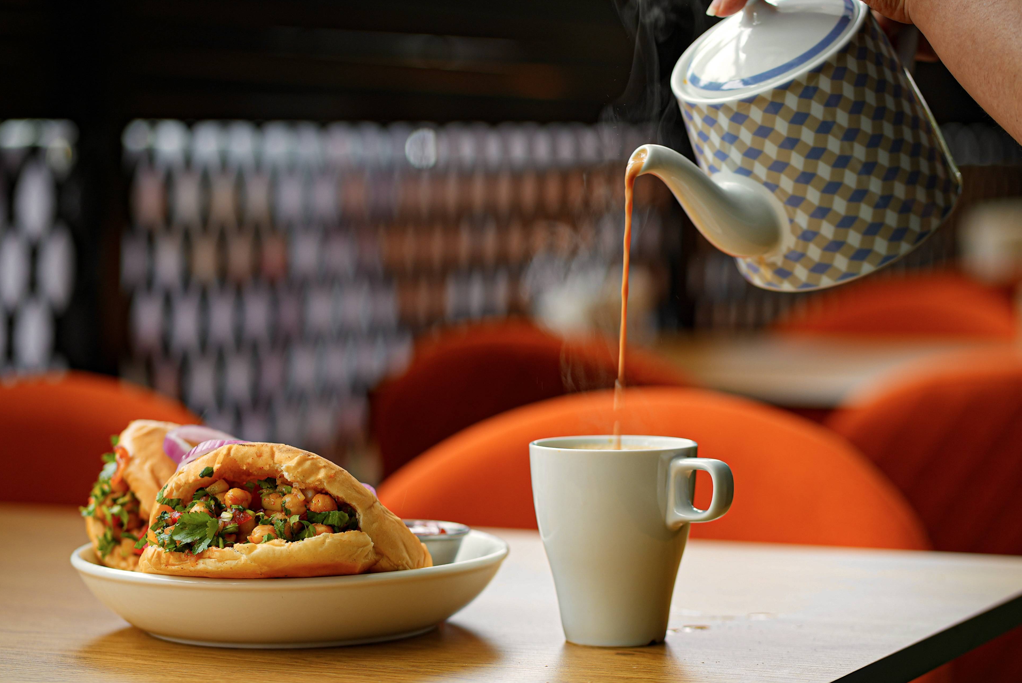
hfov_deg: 21.7
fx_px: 2670
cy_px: 337
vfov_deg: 14.6
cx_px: 478
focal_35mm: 94
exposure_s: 1/100
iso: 200
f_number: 3.2
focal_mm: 85
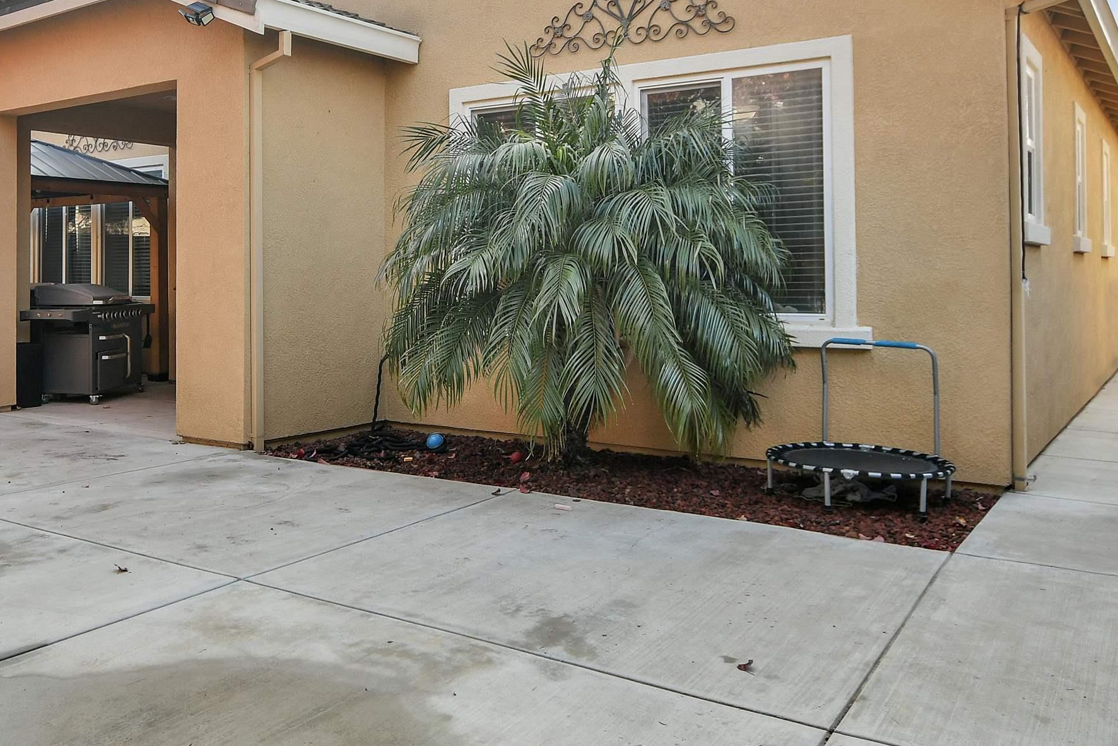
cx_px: 375
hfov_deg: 67.5
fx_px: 808
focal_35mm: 26
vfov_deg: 48.6
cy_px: 237
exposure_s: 1/400
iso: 250
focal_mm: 10
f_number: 4
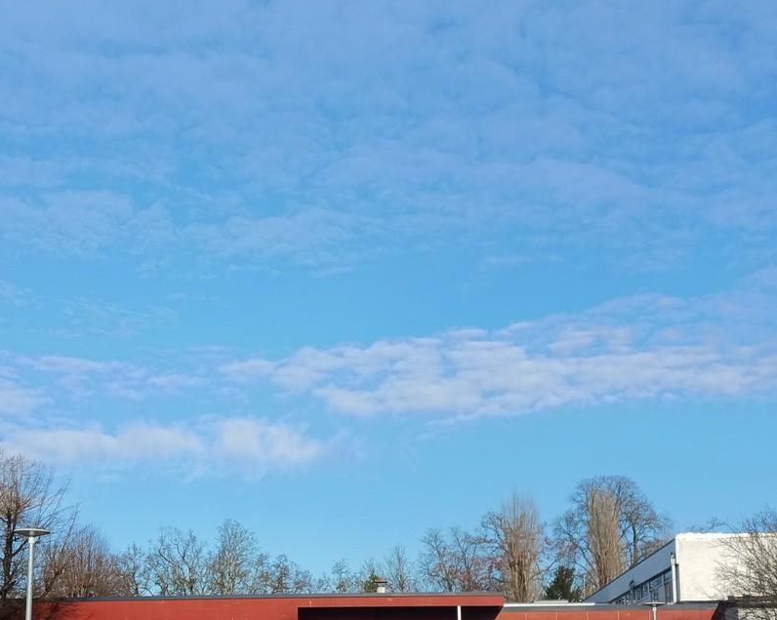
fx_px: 1218
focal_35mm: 53
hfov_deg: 35.0
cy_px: 505
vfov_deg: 27.9
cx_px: 252
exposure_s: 1/294
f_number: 1.8
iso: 20
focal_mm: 4
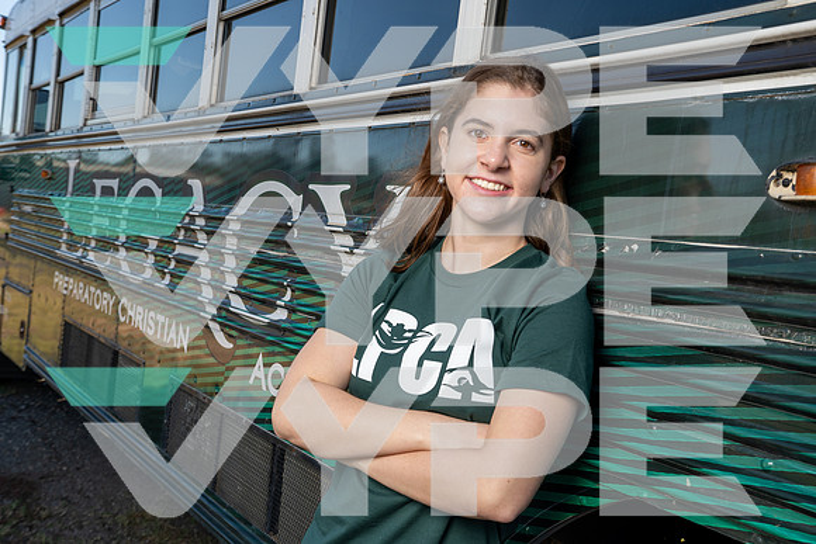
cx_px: 408
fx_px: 952
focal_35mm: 42
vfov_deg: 31.9
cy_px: 272
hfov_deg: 46.4
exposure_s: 1/250
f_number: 8
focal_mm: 42
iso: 320
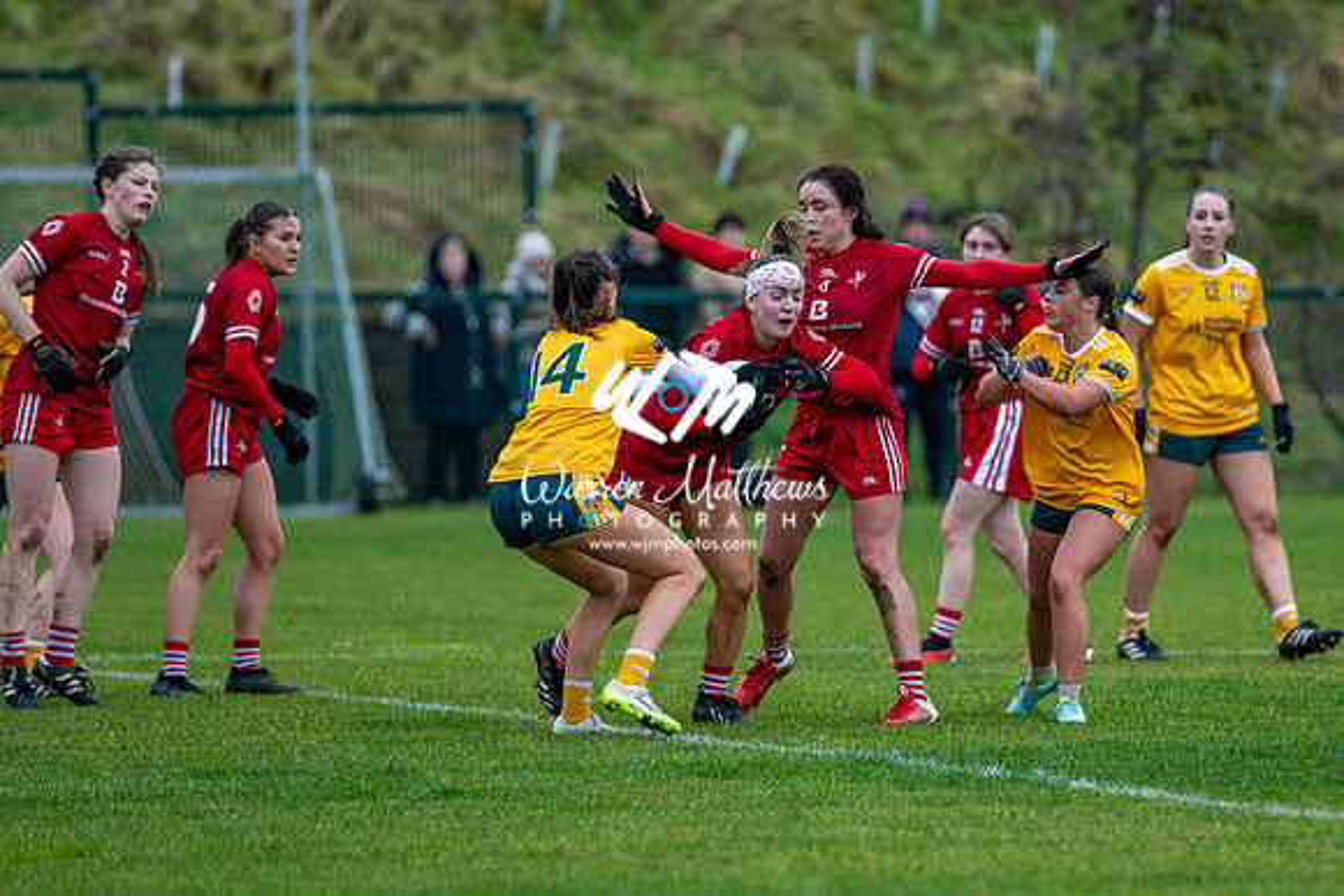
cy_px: 474
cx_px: 835
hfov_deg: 4.6
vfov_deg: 3.1
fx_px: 16564
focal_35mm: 444
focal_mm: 300
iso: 1600
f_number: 2.8
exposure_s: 1/1000
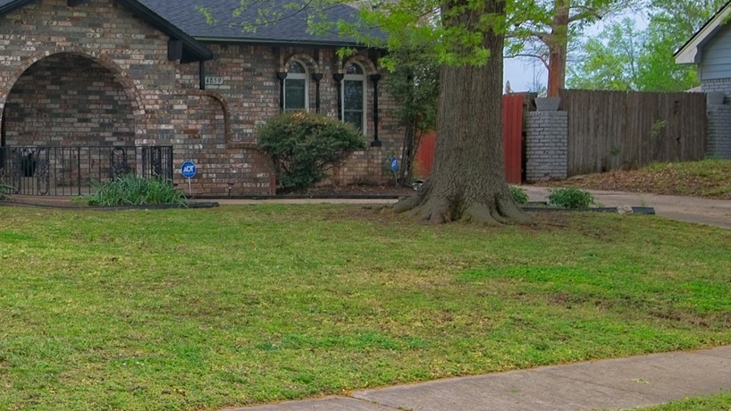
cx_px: -29
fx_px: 1415
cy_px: 191
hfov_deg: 27.1
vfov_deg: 16.5
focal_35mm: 73
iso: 320
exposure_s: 1/100
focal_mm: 28
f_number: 7.1
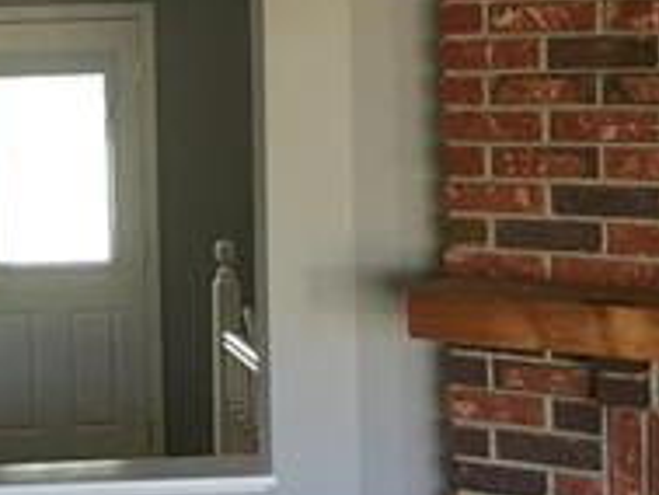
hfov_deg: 19.3
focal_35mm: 98
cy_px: 146
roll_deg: +1.7
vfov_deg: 15.1
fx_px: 1867
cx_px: -35
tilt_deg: -1.7
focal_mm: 4.15
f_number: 2.2
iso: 32
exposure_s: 1/15
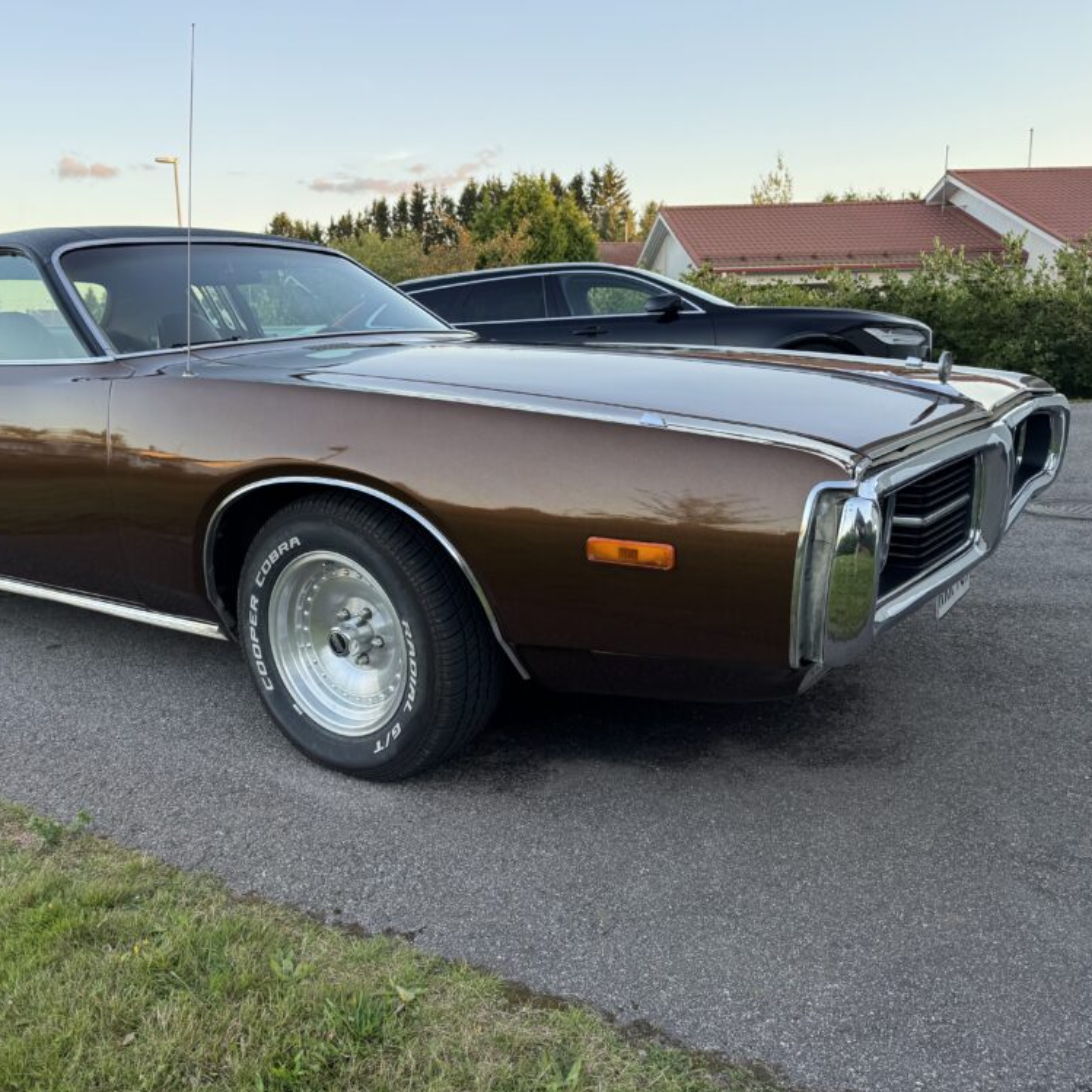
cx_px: 381
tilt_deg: -10.6
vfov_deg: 55.6
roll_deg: +1.1
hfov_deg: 54.7
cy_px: 537
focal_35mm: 29
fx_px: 1035
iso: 64
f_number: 1.78
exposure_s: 1/165
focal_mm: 6.76
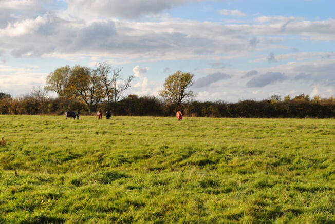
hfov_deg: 25.9
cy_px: 112
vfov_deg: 17.6
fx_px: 727
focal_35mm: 78
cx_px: 168
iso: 180
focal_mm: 52
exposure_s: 1/250
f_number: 10
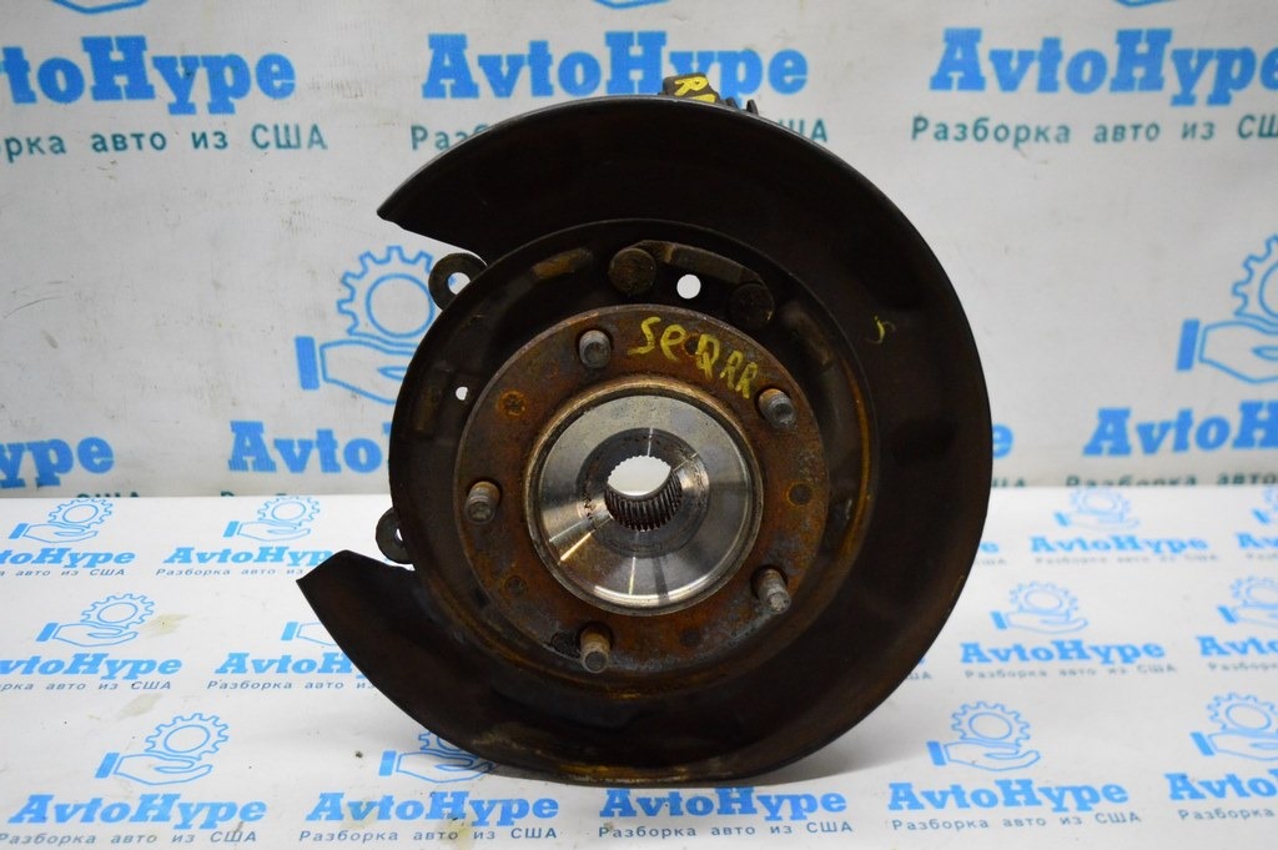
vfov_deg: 36.8
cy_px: 425
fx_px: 1277
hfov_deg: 53.2
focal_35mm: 36
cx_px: 639
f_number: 4
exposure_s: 1/320
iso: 3200
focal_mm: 24
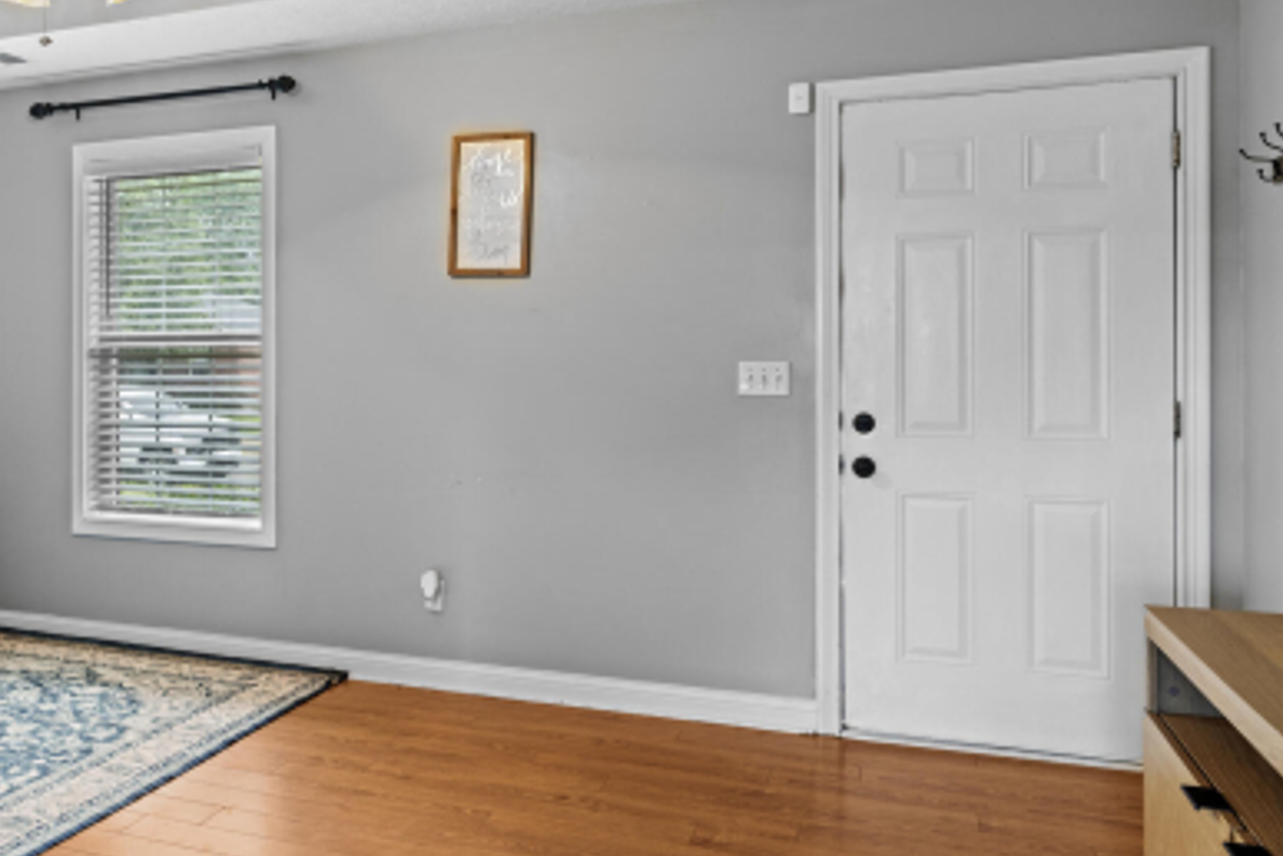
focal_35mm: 31
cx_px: 411
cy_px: 365
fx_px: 1105
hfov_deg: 58.7
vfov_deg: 42.2
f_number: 11
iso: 400
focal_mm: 16
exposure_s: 1.6
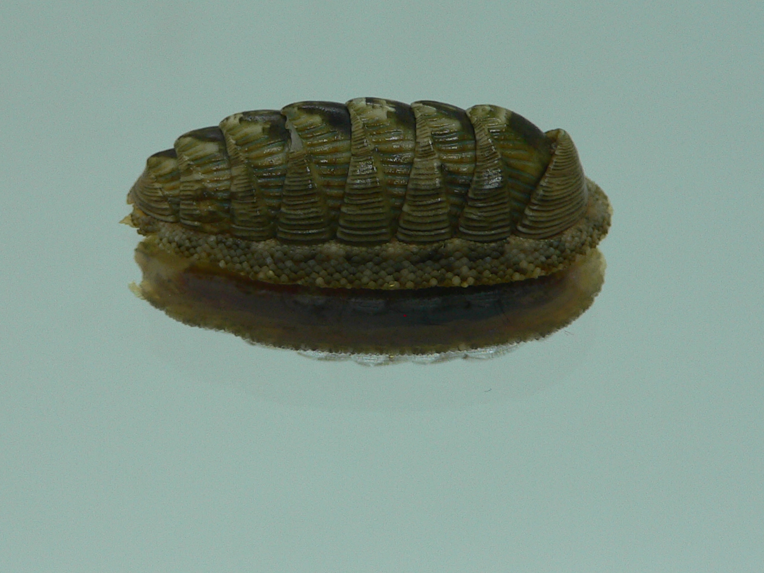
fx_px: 1214
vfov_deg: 26.5
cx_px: 338
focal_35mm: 55
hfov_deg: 34.9
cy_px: 227
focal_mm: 4.6
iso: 80
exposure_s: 1/60
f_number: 2.8
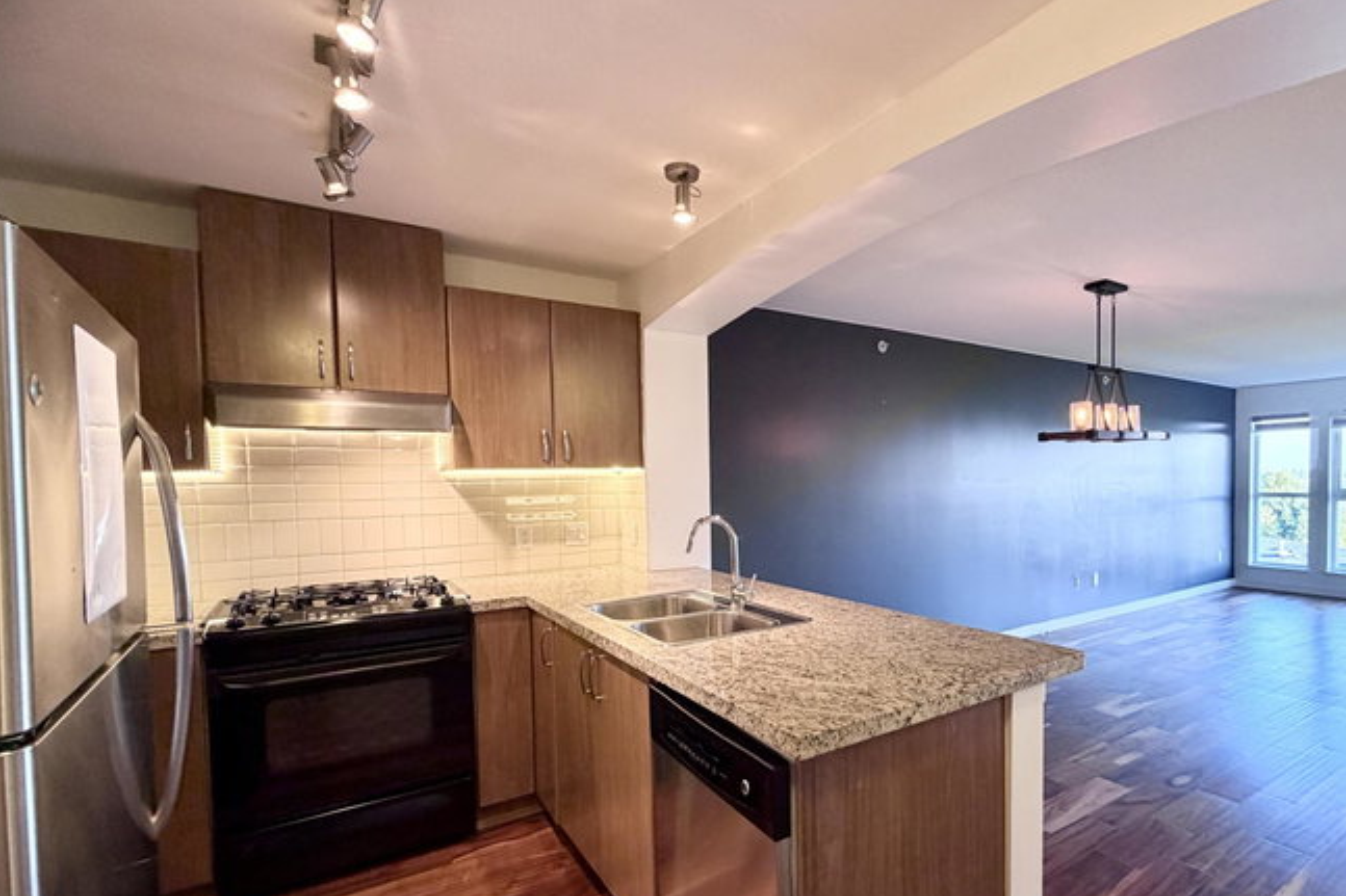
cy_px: 503
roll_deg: +0.9
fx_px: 673
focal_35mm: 18
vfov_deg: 67.1
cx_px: 803
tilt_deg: -3.1
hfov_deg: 88.9
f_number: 2.2
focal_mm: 2.22
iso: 200
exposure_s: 1/60
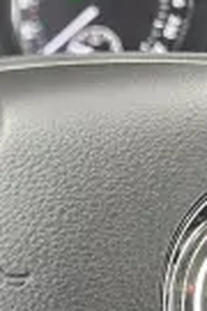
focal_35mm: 64
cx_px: -200
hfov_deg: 16.5
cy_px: 283
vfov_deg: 30.0
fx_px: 552
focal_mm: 6.3
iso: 1000
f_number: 1.7
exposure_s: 1/100
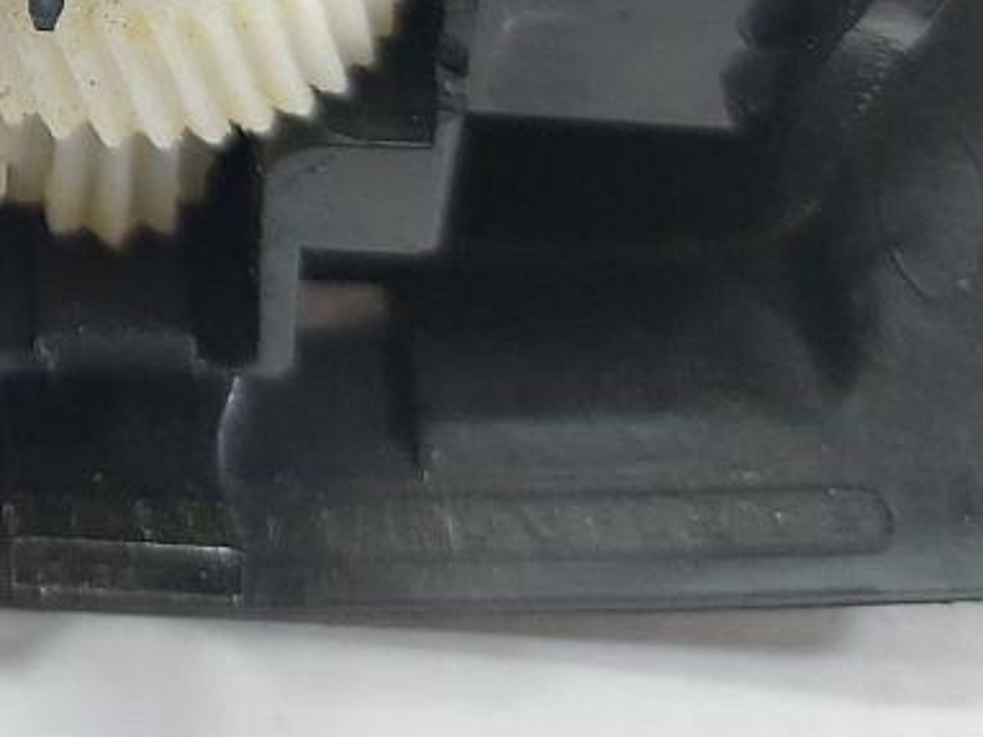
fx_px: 2470
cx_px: -355
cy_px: -419
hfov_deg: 20.3
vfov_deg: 15.4
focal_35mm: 87
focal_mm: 5.23
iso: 80
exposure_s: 1/50
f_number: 1.8
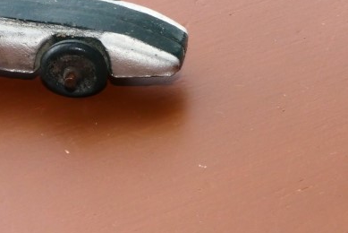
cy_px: 38
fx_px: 1383
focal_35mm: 143
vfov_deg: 9.6
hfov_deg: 14.1
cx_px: -1
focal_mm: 21.3
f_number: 8
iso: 1600
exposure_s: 1/100
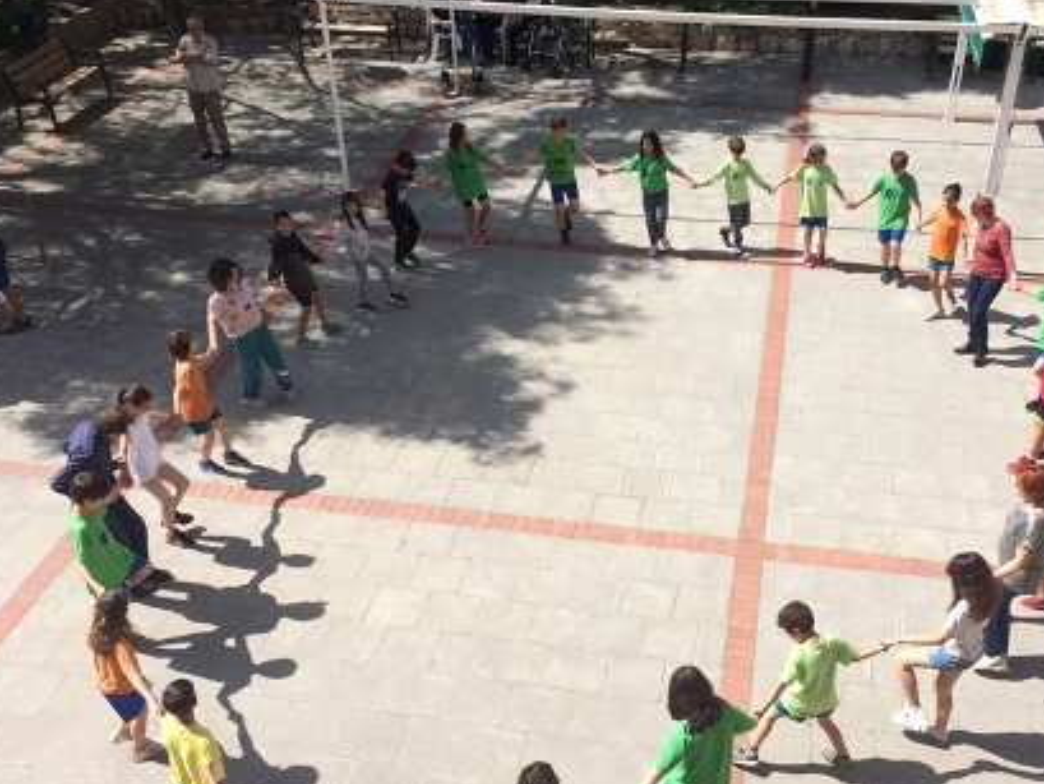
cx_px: 602
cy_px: 470
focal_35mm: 39
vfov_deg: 36.7
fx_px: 1177
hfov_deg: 47.7
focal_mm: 4.15
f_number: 2.2
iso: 32
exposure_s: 1/2053
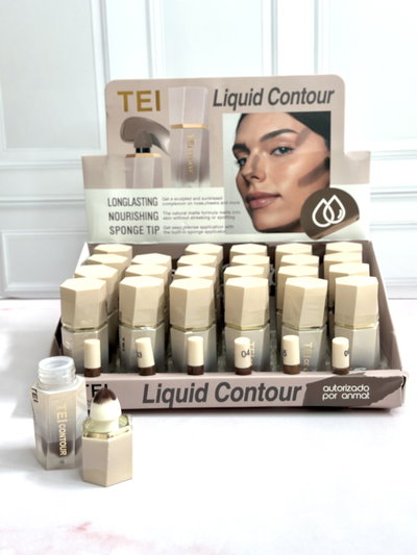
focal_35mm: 48
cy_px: 278
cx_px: 208
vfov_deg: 39.6
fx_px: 771
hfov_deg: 30.3
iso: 64
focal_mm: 6.86
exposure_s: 1/100
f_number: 1.78
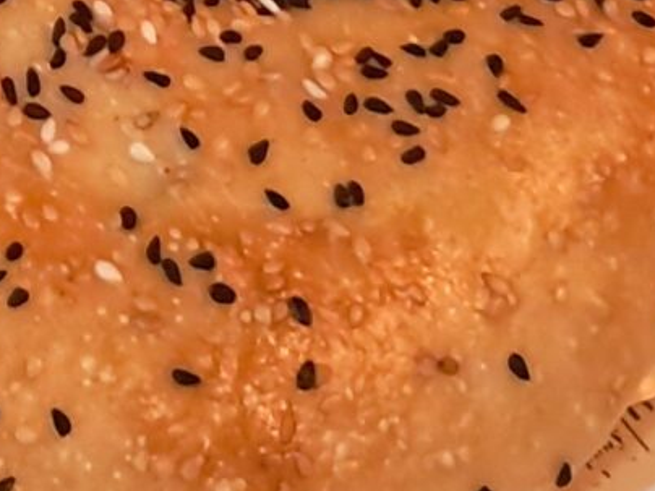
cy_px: -792
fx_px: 3236
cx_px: -647
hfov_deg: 10.6
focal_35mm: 171
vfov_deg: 7.9
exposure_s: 1/25
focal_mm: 4
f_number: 1.8
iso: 640
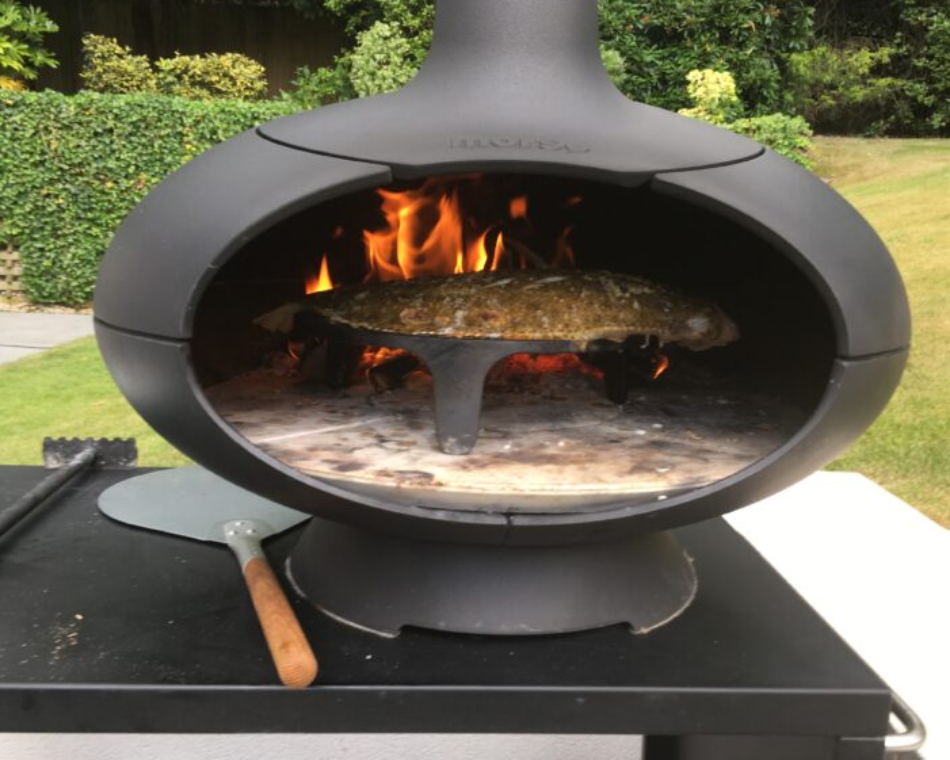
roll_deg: -1.9
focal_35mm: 31
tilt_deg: -9.9
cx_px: 476
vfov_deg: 47.1
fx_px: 872
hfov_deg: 57.2
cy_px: 381
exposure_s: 1/100
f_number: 2.2
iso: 25
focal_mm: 4.15
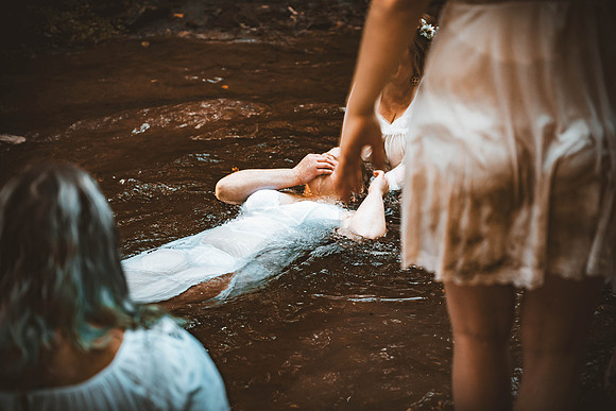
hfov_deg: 28.8
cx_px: 308
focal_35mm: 70
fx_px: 1198
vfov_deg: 19.5
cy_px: 206
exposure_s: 1/400
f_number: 2.8
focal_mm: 70
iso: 1000
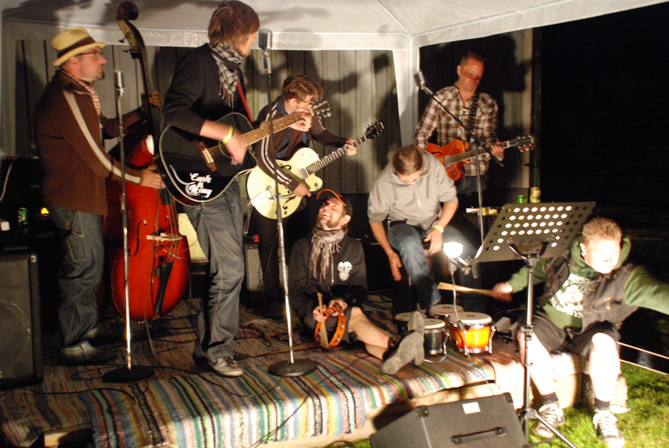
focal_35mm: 39
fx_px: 726
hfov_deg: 49.5
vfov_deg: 34.3
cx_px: 334
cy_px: 224
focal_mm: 26
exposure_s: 1/10
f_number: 4
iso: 1600
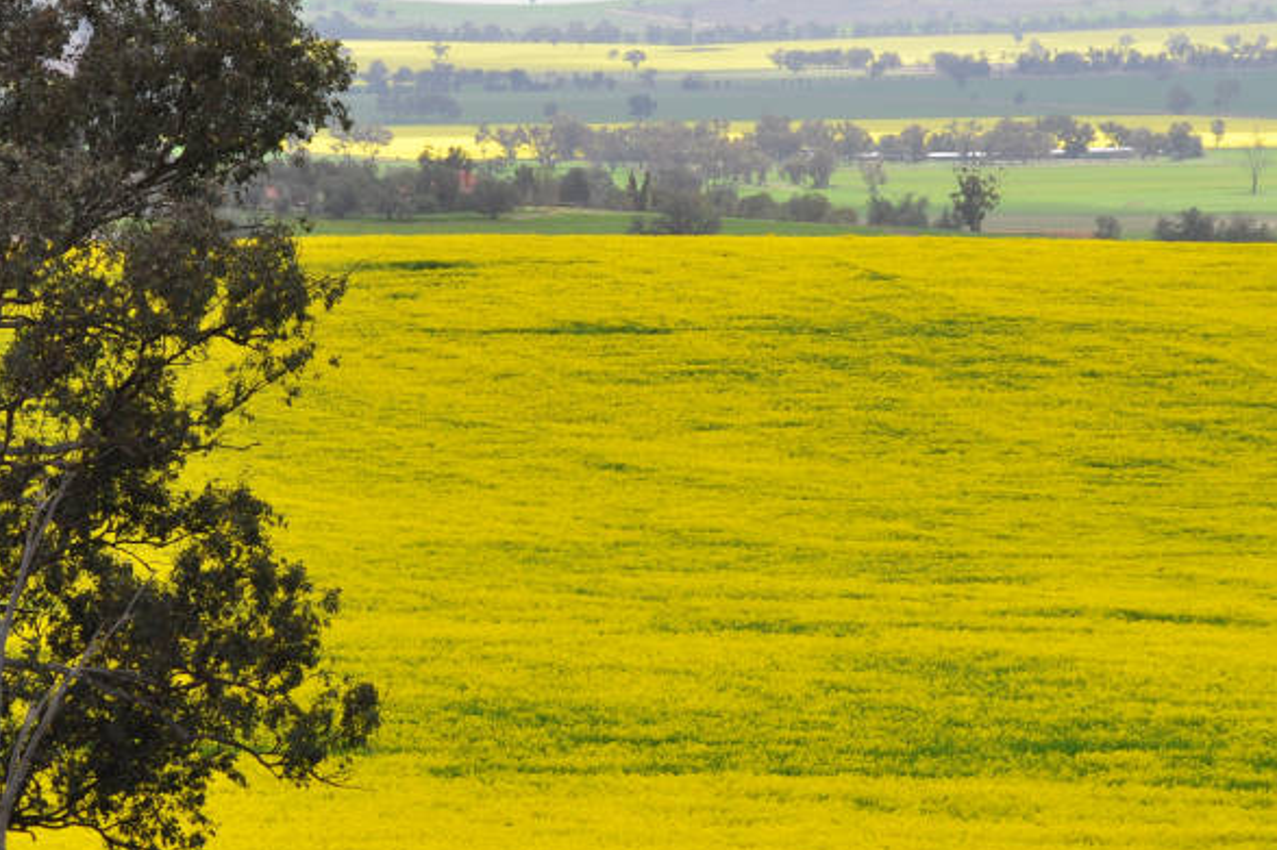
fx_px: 10320
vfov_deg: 4.7
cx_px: 605
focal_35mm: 291
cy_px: 182
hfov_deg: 7.1
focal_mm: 95
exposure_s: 1/250
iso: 200
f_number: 10
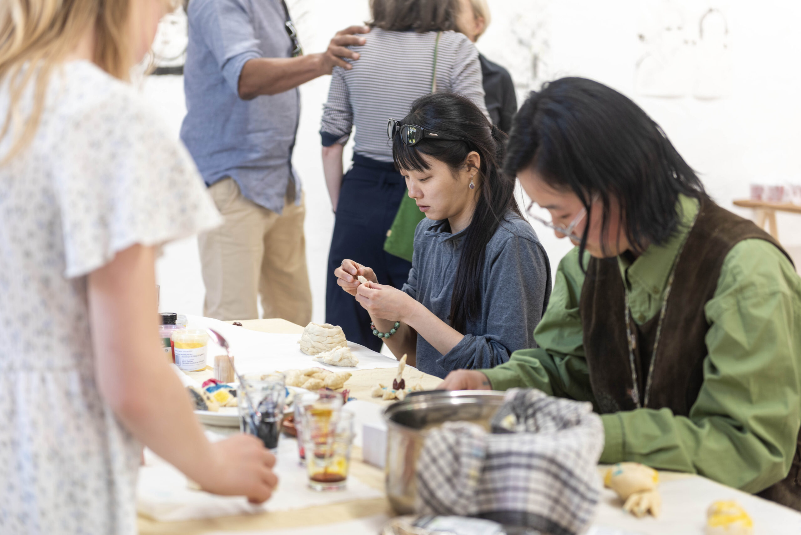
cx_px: 400
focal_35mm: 70
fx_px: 1558
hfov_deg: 28.8
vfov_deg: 19.5
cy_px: 268
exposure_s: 1/40
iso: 200
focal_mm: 70
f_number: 3.2
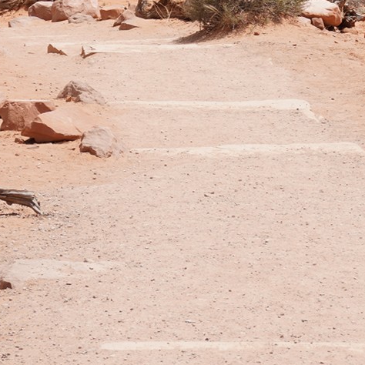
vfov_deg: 8.0
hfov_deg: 8.1
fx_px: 2565
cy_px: -122
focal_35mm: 215
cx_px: 241
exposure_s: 1/100
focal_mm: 60
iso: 100
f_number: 14
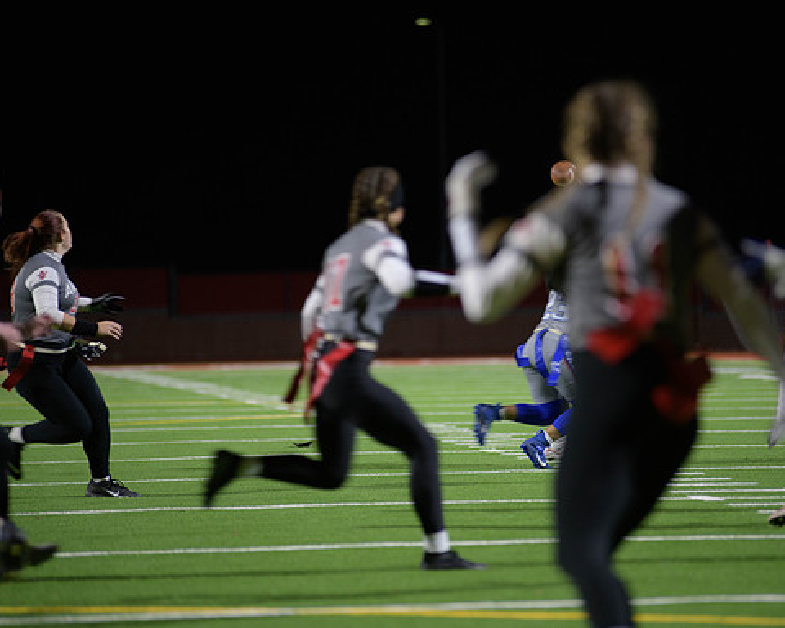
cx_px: 455
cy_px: 313
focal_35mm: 227
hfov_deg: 8.5
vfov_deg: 6.8
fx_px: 5274
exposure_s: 1/200
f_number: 2.8
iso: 1100
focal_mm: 200
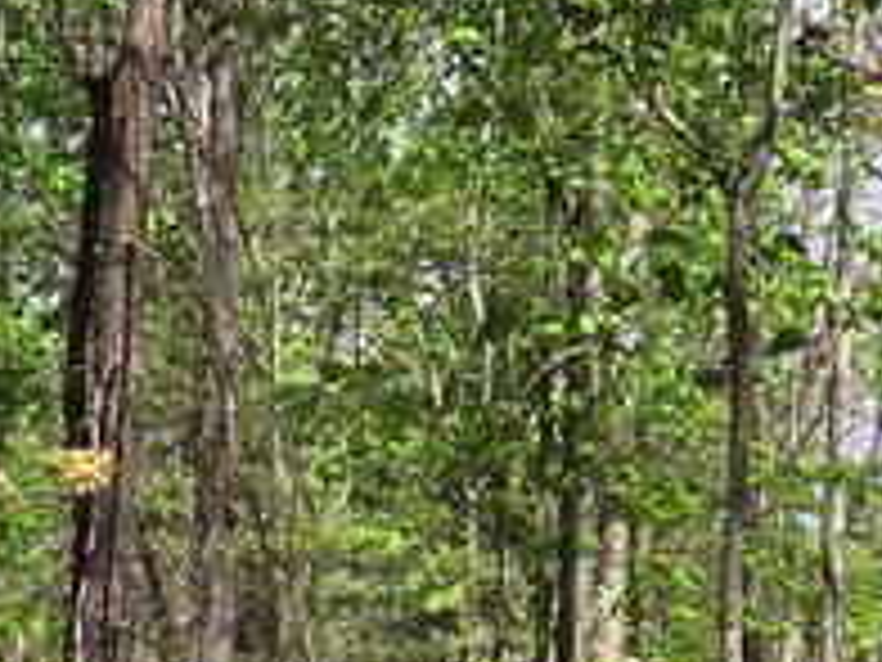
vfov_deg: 12.0
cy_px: 874
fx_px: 3058
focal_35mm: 120
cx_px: 22
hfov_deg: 16.1
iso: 25
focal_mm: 5.4
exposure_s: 1/907
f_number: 1.8
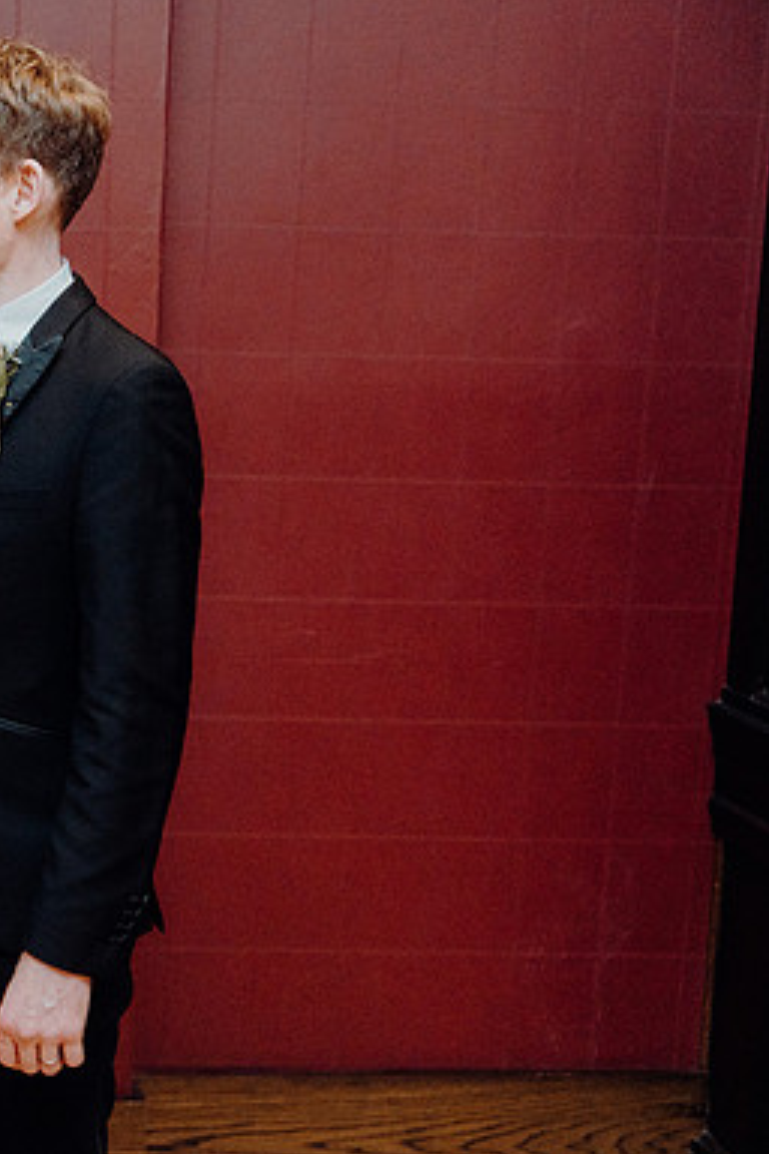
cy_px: 579
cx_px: -96
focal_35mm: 65
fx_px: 2083
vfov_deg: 31.0
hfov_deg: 19.9
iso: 3200
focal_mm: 43
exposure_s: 1/160
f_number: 3.5
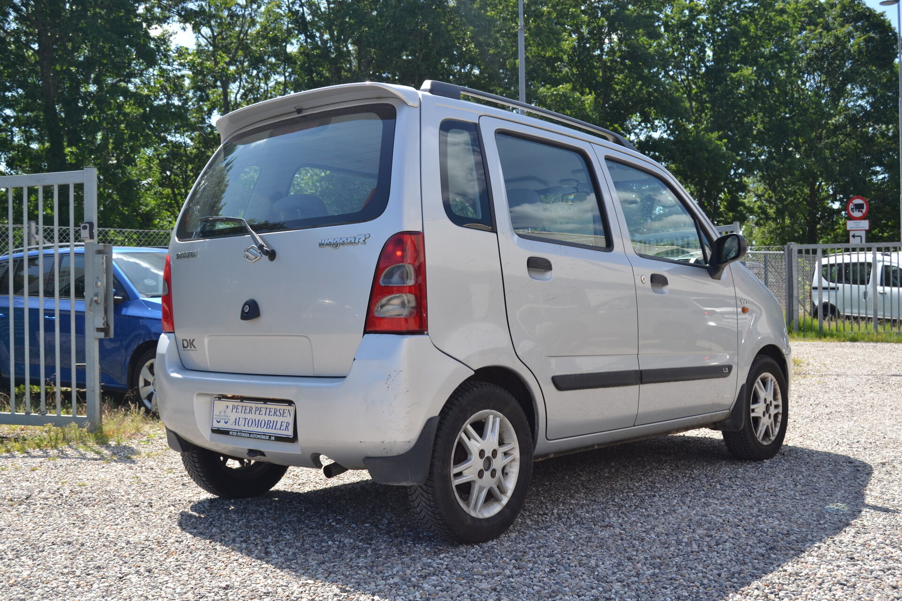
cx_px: 451
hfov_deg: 49.6
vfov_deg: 34.2
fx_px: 977
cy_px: 300
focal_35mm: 39
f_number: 7.1
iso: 100
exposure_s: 1/200
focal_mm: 26
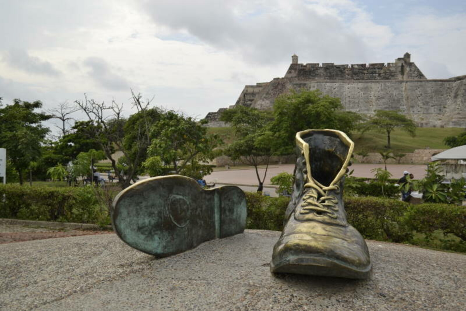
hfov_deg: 57.2
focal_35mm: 33
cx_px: 233
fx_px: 427
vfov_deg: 40.0
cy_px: 156
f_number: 5
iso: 200
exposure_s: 1/1250
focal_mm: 22
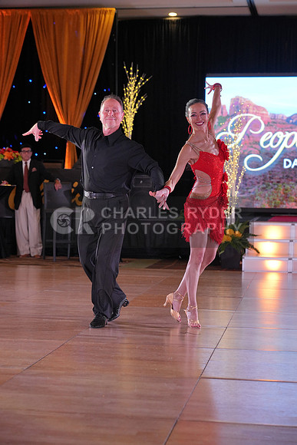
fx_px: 903
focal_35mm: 73
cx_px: 148
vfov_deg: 27.7
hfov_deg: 18.7
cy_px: 222
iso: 1600
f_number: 4
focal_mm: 73
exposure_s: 1/400
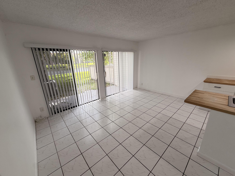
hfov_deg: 102.1
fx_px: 95
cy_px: 88
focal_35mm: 14
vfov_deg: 85.7
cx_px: 118
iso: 64
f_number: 2.2
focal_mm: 2.22
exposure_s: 1/120
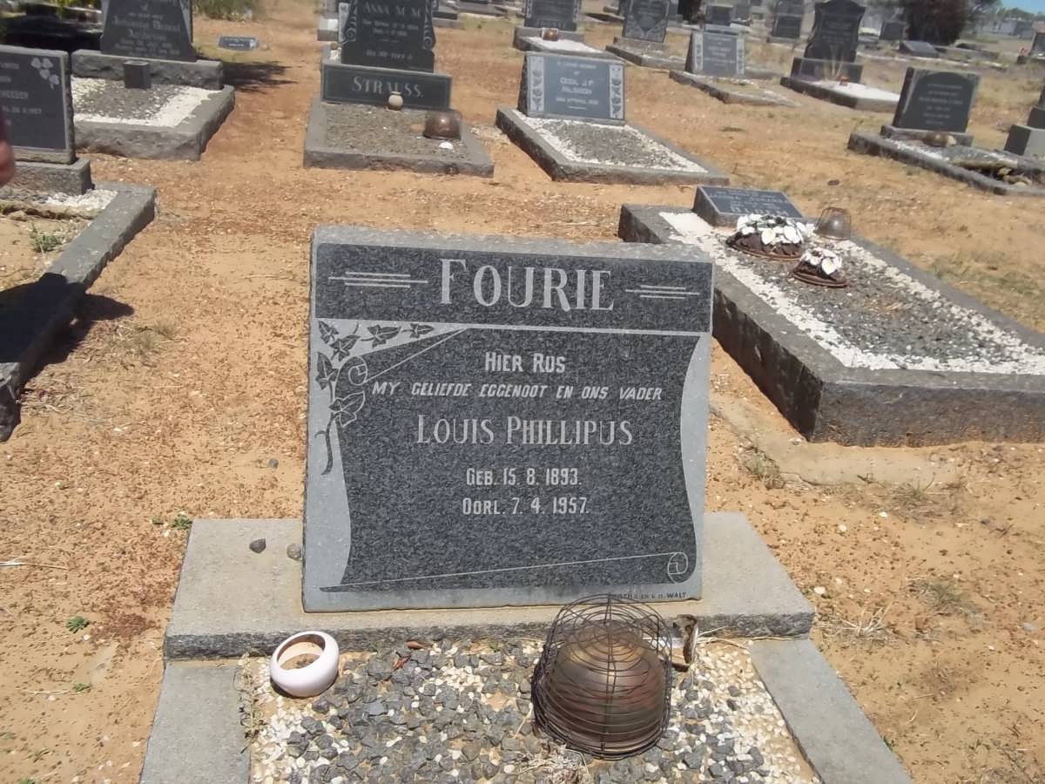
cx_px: 522
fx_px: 966
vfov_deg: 44.2
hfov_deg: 56.8
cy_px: 392
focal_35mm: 32
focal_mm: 5.7
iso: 80
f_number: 5.5
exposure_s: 1/640
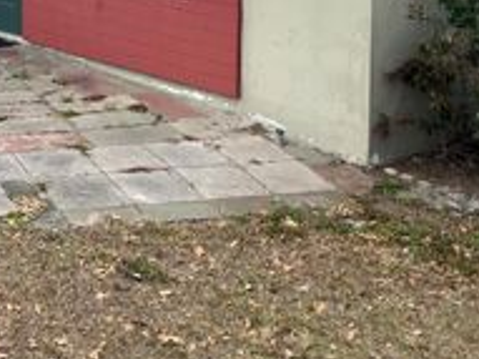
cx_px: 33
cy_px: -99
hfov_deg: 27.4
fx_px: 940
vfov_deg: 19.9
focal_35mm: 68
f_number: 1.6
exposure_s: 1/2309
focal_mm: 5.1
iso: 50
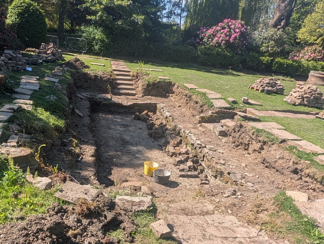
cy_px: 176
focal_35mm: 26
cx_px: 121
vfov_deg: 51.4
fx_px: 244
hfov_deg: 66.2
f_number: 1.95
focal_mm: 2.23
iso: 37
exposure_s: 1/829
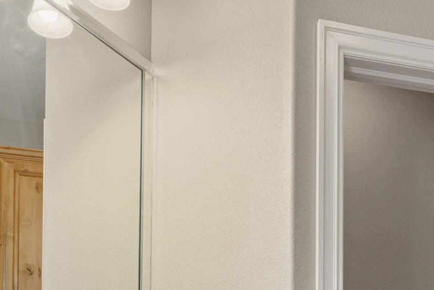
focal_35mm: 42
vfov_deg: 27.7
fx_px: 506
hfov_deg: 46.3
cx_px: 242
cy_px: 354
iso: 160
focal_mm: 16
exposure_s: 1/100
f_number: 8
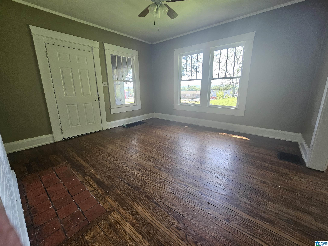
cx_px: 164
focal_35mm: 13
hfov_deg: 106.2
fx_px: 123
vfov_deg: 89.9
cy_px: 123
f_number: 2.2
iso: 80
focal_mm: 2.2
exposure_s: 1/60
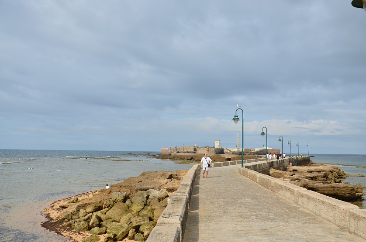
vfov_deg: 31.8
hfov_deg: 46.5
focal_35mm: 42
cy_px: 121
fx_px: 426
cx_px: 183
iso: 160
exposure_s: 1/1000
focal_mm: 28
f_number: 5.6
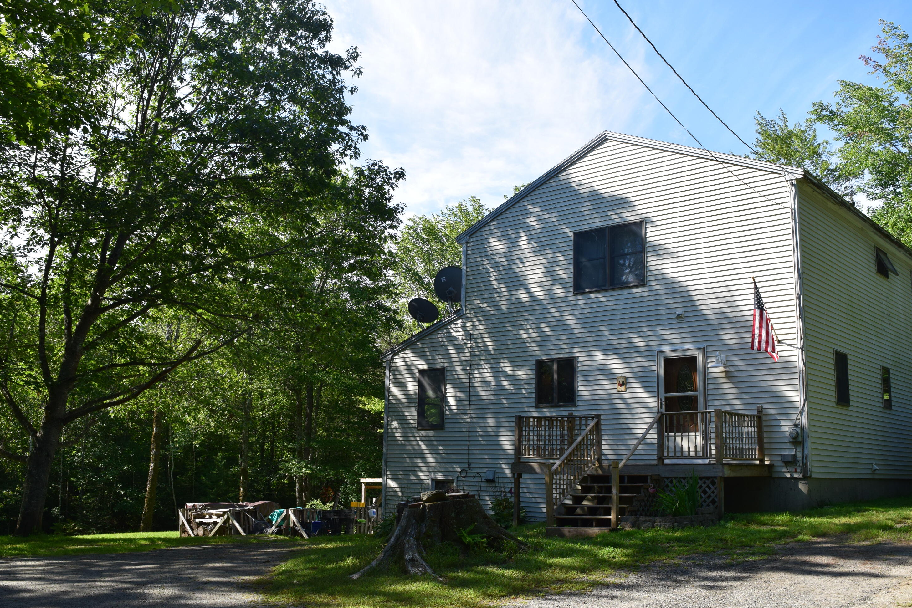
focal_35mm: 36
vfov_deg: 37.3
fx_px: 900
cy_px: 312
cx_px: 453
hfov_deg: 53.8
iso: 400
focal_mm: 23
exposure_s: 1/400
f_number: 11
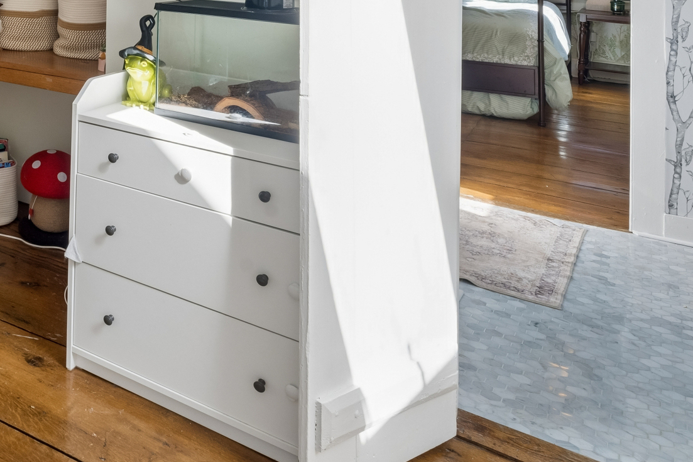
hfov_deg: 40.2
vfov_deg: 29.6
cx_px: -70
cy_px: -85
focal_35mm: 39
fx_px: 751
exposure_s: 1/30
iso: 400
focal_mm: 14
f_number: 13
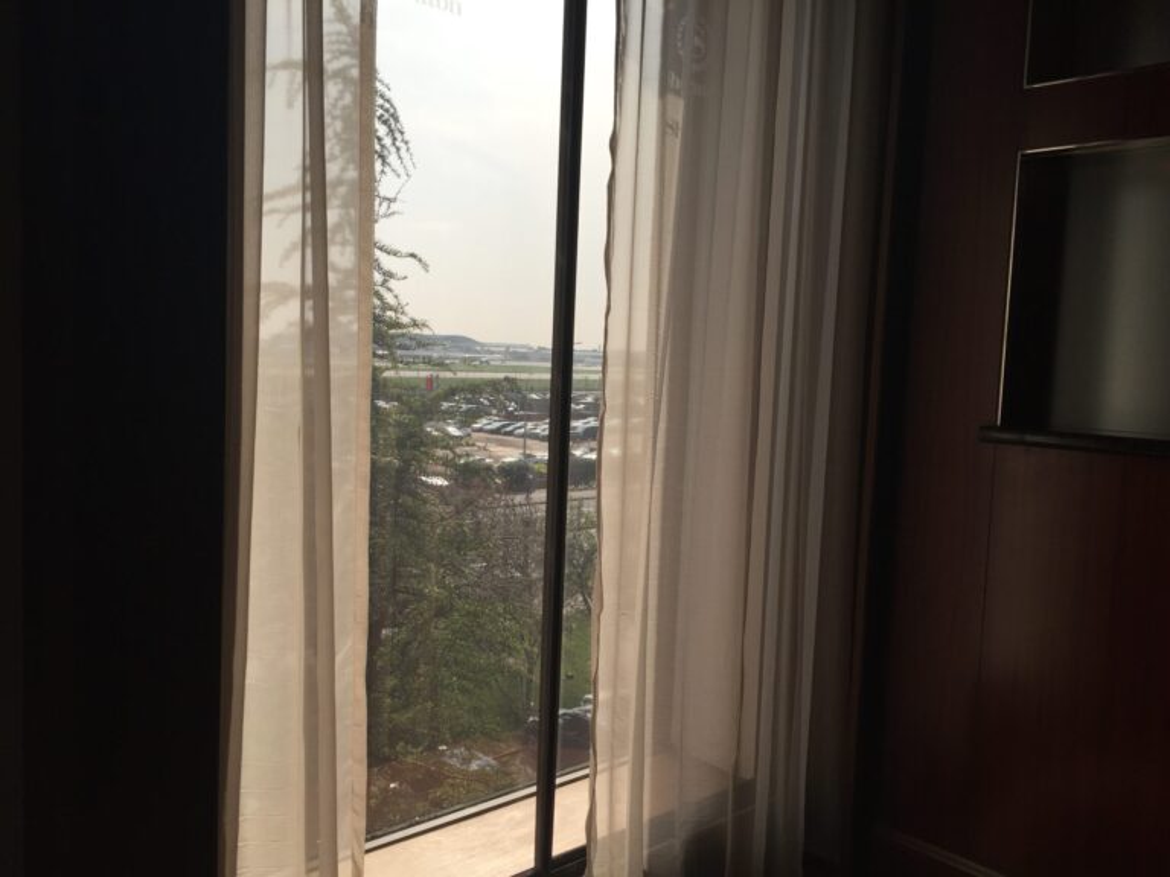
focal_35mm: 29
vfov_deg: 48.2
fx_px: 980
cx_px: 585
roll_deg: -2.3
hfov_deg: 61.7
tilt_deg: -5.0
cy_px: 438
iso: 32
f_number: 2.2
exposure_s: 1/1130
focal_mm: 4.15
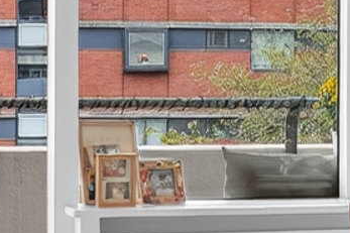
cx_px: 243
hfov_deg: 13.2
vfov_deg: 8.8
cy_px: 74
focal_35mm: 155
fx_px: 1506
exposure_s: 1/8
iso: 400
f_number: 8
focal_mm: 21
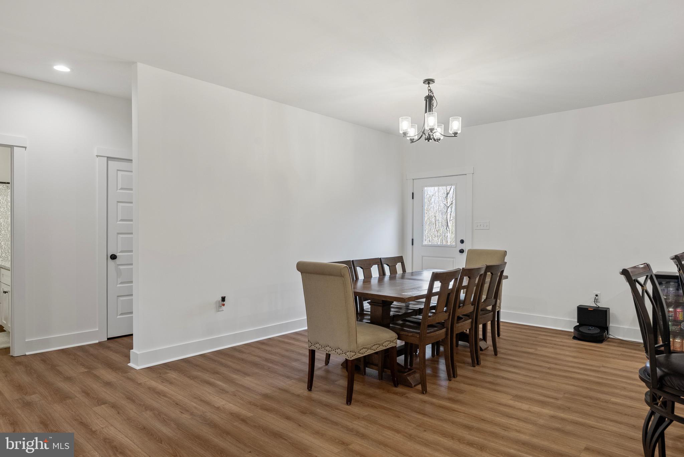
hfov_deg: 78.5
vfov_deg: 57.3
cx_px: 342
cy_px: 228
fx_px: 418
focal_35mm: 22
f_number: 8
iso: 800
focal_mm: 22
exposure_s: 1/5
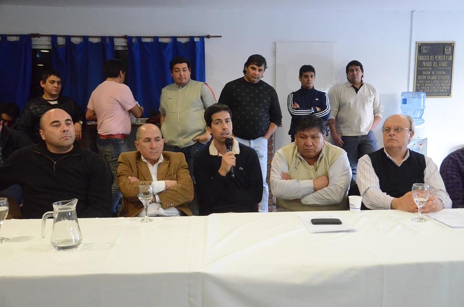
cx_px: 232
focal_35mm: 36
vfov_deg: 36.7
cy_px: 154
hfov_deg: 53.2
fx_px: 463
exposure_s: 1/250
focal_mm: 24
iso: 6400
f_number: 5.6
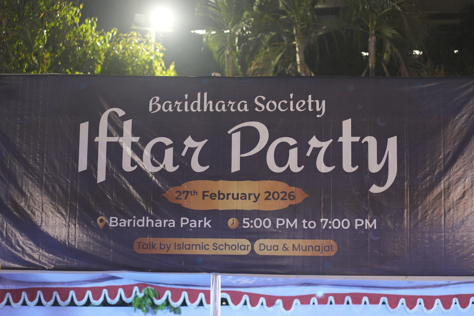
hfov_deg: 23.9
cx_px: 237
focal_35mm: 85
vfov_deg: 16.1
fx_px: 1119
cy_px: 158
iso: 2000
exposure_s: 1/125
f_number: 2
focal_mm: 85
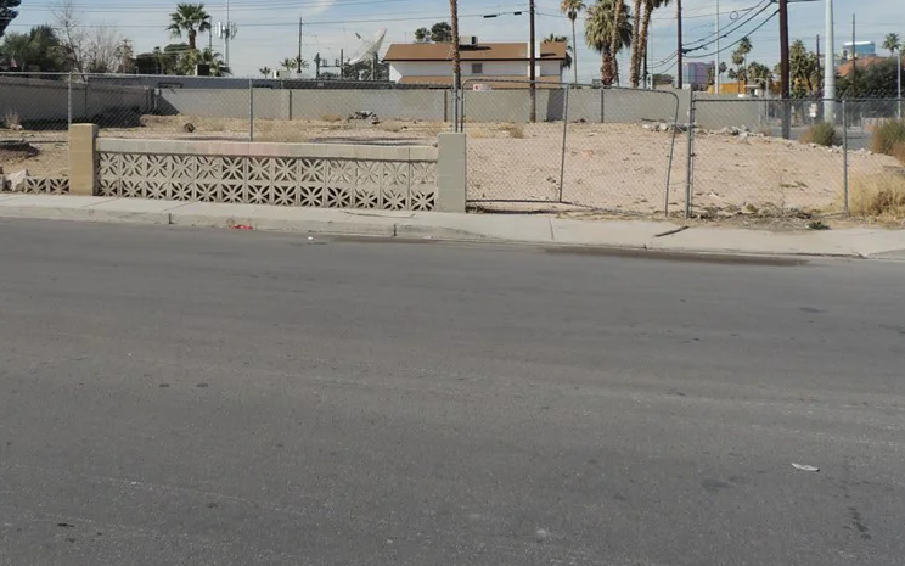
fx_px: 863
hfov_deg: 54.9
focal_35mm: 35
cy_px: 114
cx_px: 359
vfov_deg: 35.1
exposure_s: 1/1250
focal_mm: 4.3
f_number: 3.7
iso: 100
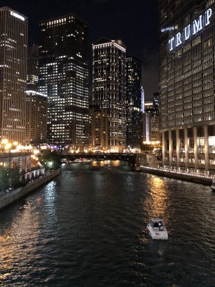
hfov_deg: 36.8
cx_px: 95
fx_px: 323
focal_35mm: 39
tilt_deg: +4.6
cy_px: 120
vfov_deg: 47.7
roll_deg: -0.8
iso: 125
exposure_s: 1/4
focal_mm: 3.99
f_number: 1.8
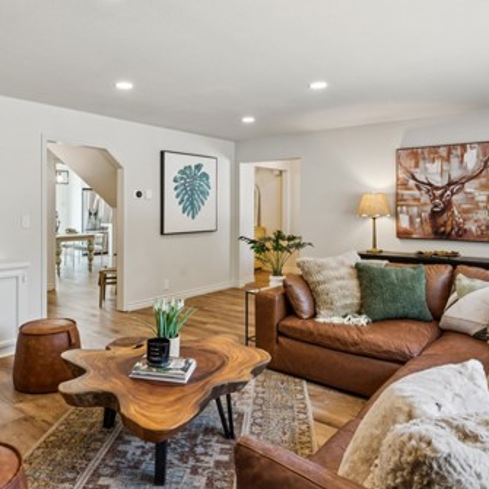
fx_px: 421
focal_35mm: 26
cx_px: 199
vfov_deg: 60.2
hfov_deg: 59.9
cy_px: 216
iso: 100
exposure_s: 1.3
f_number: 13
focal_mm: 16.2
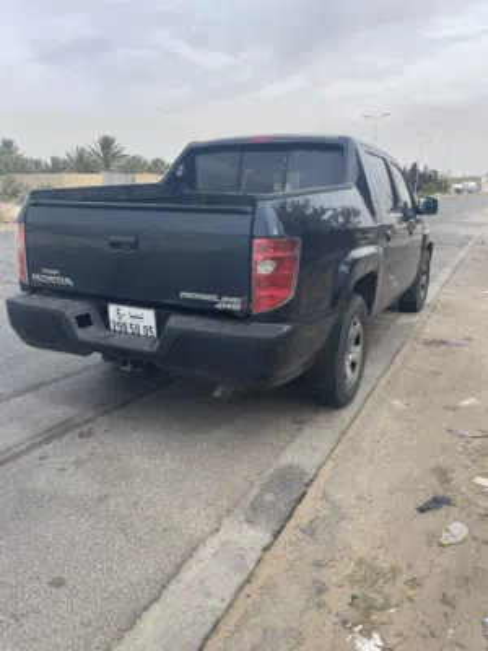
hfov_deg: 53.1
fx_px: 489
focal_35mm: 26
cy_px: 326
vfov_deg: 67.3
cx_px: 244
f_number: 1.6
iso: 32
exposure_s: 1/2053
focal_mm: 4.2
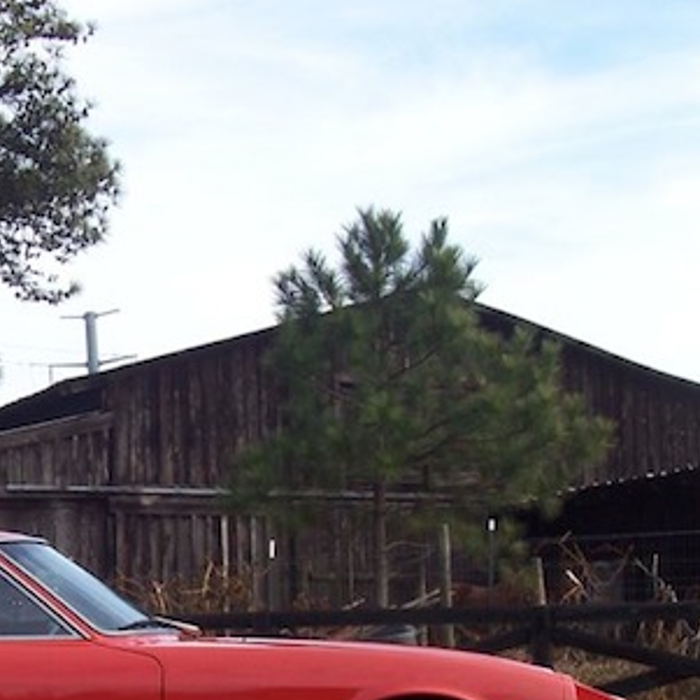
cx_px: 5
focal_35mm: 106
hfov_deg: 16.1
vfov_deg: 16.3
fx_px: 2425
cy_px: 572
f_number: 6.7
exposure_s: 1/180
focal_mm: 8.6
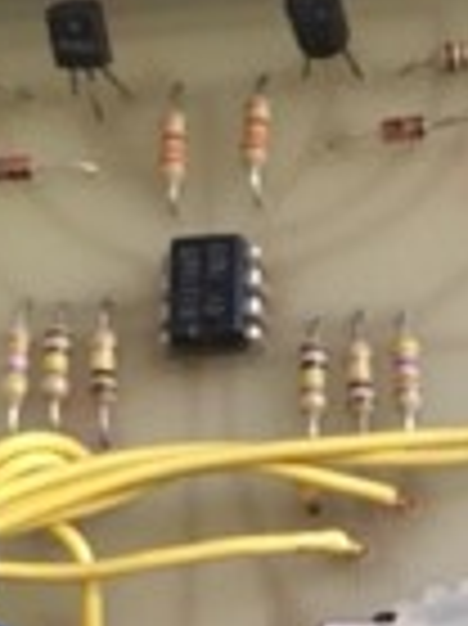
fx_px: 1805
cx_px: 459
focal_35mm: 100
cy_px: 671
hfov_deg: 14.6
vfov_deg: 18.9
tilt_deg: -73.9
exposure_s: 1/15
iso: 400
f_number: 2.2
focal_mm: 4.15
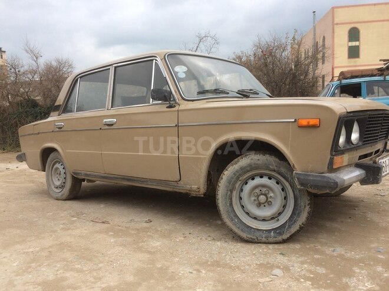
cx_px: 194
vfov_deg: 48.2
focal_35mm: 29
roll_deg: +3.9
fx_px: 326
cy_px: 146
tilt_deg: -6.3
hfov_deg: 61.7
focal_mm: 4.15
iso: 40
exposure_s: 1/100
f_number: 2.2
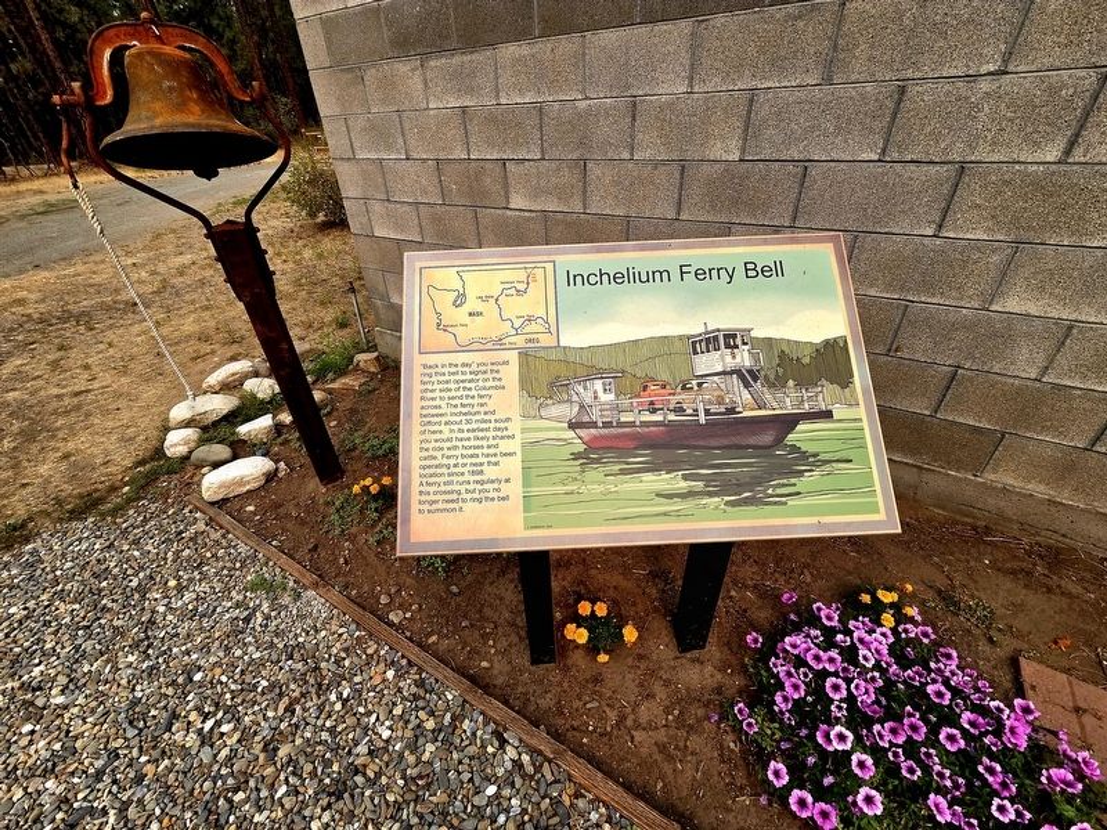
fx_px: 416
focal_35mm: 13
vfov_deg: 89.9
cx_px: 554
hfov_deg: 106.2
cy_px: 415
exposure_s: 1/1000
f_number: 2.2
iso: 50
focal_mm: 2.2
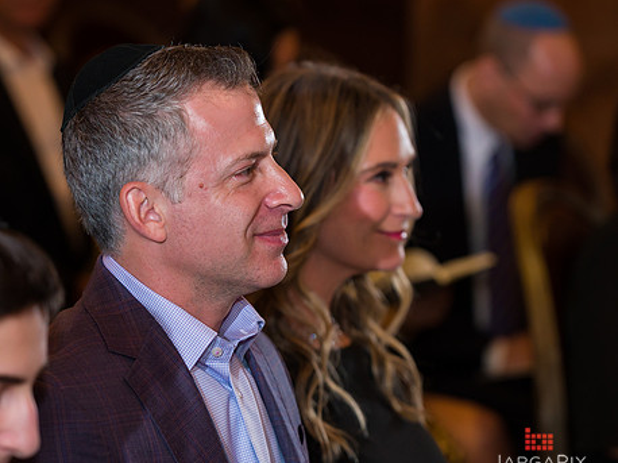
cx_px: 230
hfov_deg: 10.6
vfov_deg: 8.0
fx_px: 3319
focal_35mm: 186
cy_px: 238
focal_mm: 140
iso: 1000
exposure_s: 1/200
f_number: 4
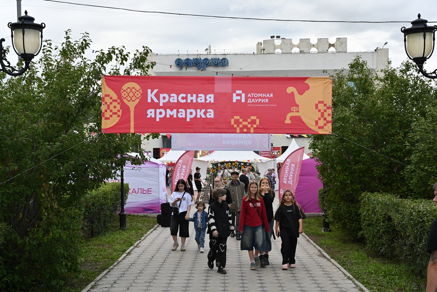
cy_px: 146
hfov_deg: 51.9
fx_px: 449
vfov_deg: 36.0
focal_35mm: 37
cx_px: 218
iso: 64
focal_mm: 37
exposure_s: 1/160
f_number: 5.6
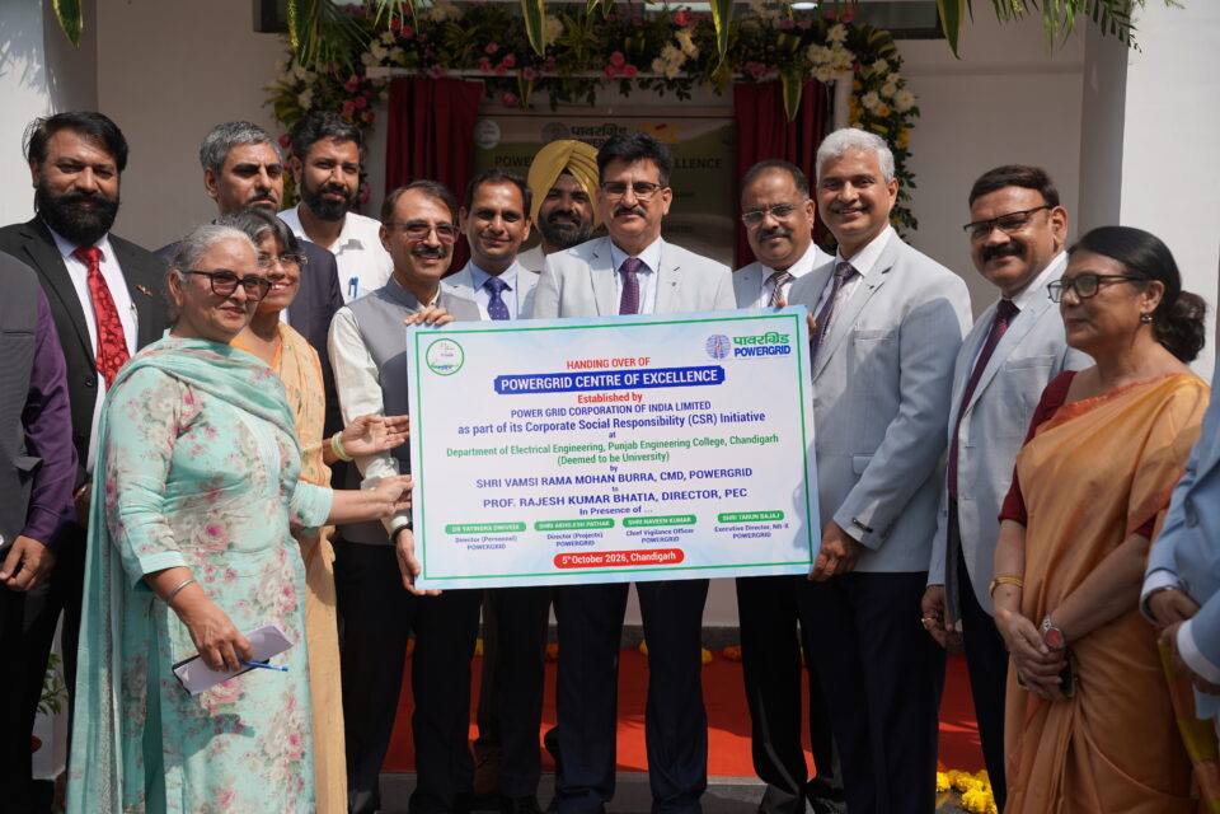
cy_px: 407
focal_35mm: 54
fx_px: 1820
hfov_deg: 37.1
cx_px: 610
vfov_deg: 25.2
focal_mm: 53.7
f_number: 4.5
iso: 100
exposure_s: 1/1000
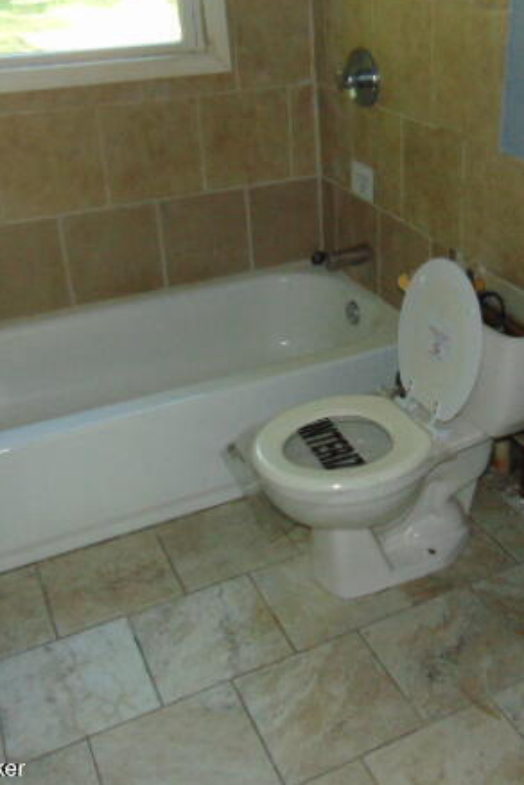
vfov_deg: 50.7
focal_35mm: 38
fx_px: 830
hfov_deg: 34.5
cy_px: 376
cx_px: 371
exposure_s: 1/30
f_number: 3
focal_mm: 4.5
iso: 200
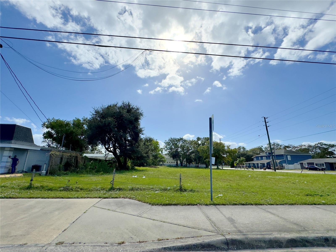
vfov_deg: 85.7
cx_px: 168
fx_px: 136
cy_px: 126
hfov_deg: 102.1
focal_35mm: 14
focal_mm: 2.22
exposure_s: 1/4630
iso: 32
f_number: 2.2
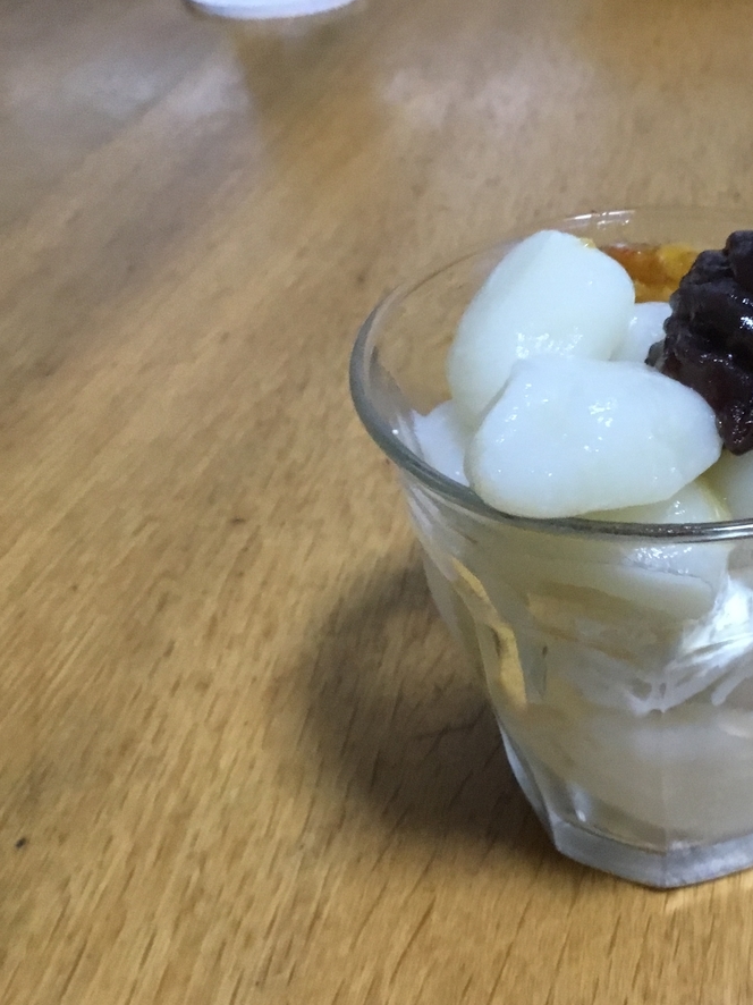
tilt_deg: -40.3
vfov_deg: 44.8
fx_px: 1219
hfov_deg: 33.2
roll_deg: -0.4
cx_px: 624
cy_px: 506
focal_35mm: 42
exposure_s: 1/15
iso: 200
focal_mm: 3.3
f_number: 2.4
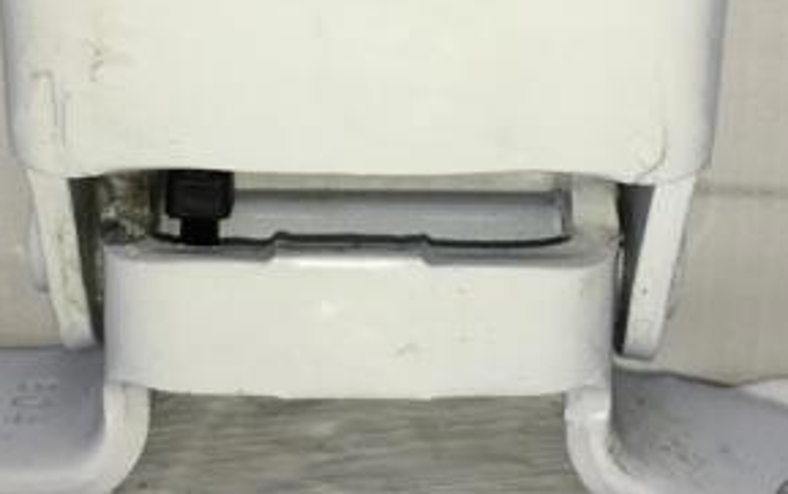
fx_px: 1461
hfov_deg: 30.2
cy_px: 82
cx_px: 387
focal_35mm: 68
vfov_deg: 18.9
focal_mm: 4.15
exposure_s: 1/674
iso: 25
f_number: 2.2
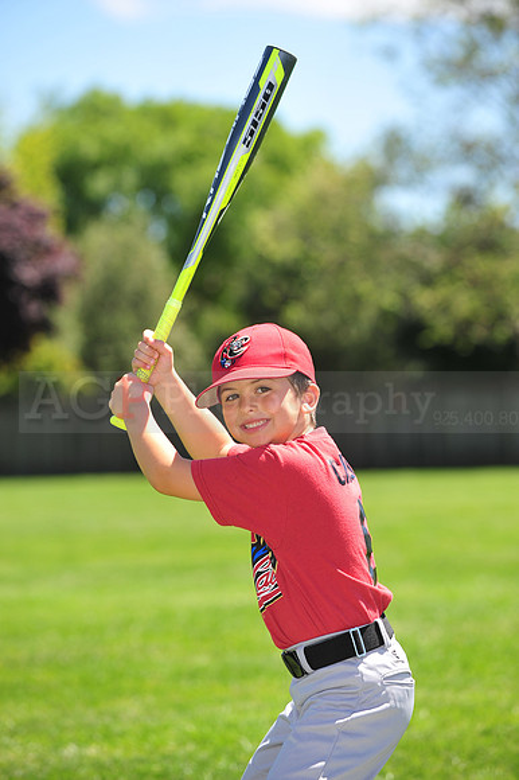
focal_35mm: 150
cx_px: 260
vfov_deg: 13.7
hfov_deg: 9.1
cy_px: 390
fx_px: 3247
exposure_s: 1/640
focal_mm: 150
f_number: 4.5
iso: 200
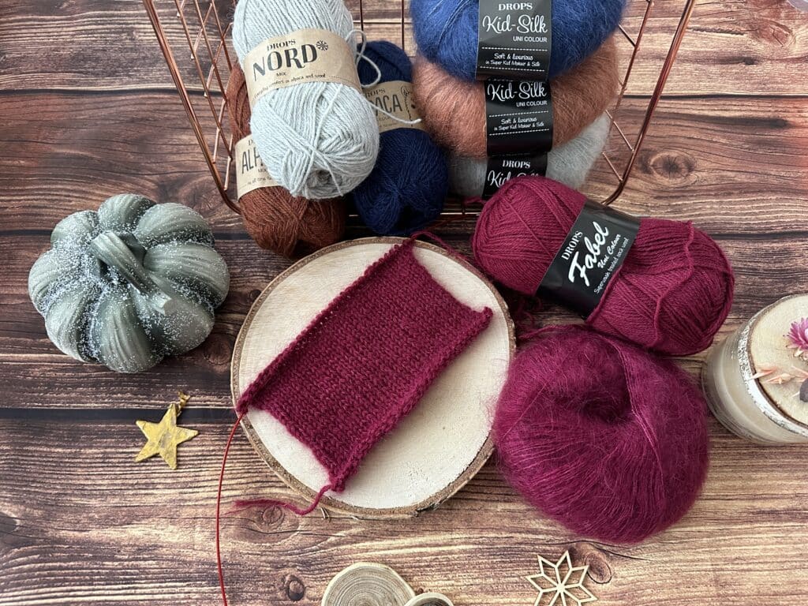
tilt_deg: -68.0
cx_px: 404
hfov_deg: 71.6
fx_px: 560
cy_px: 303
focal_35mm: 24
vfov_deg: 56.8
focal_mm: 6.86
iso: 400
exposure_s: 1/60
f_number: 1.78
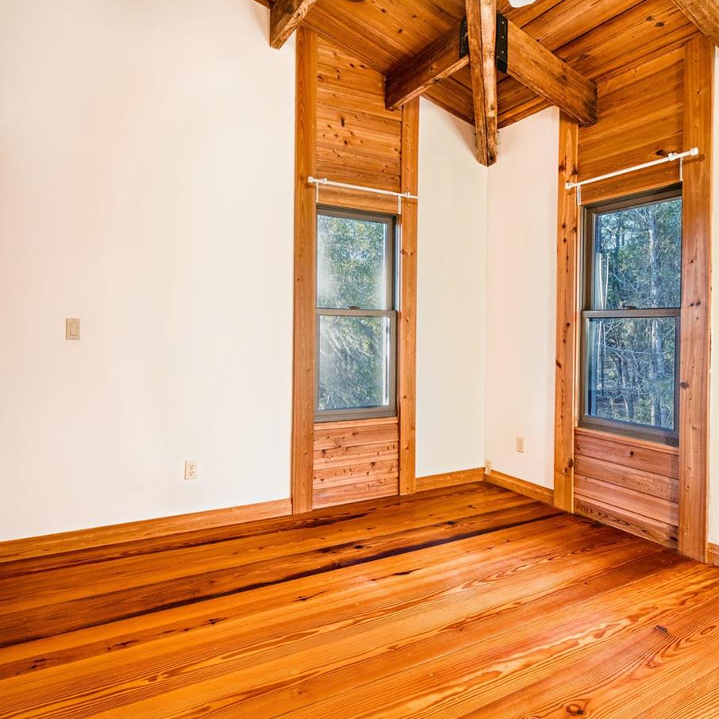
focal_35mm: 21
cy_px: 329
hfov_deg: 72.1
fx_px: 493
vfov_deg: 72.0
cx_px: 343
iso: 1000
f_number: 9
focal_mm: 14
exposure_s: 1/3
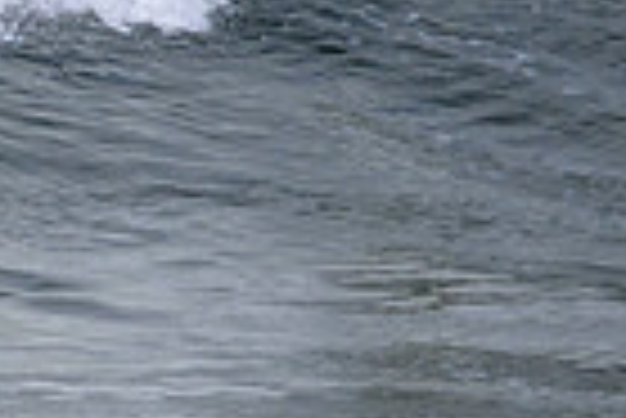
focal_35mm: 3335
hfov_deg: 0.6
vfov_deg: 0.4
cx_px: -509
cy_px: -38
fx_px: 58052
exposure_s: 1/2000
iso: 800
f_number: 11
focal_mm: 800
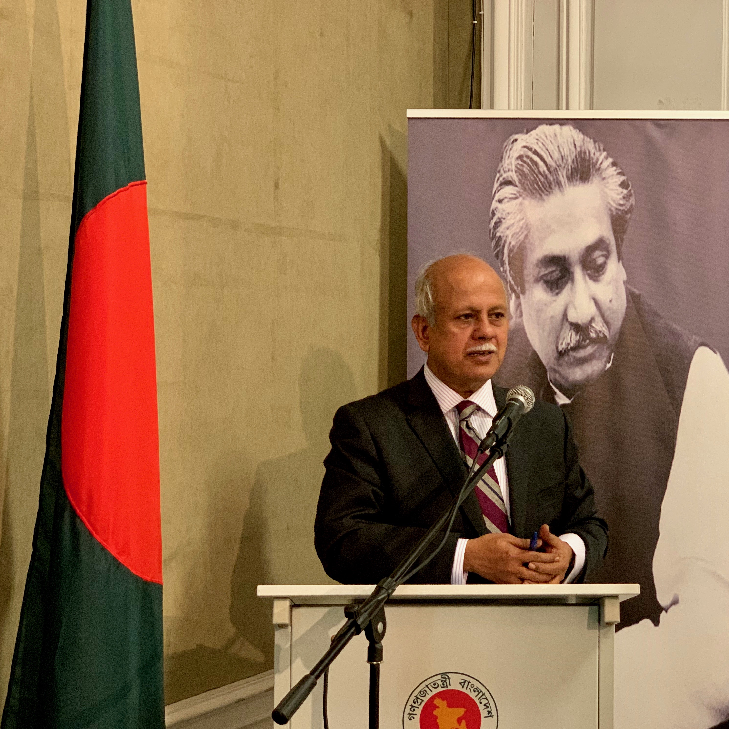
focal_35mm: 62
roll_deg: -1.3
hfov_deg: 27.6
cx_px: 480
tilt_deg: -0.7
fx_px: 1477
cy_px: 365
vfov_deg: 27.7
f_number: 2.4
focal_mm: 6
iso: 320
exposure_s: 1/33
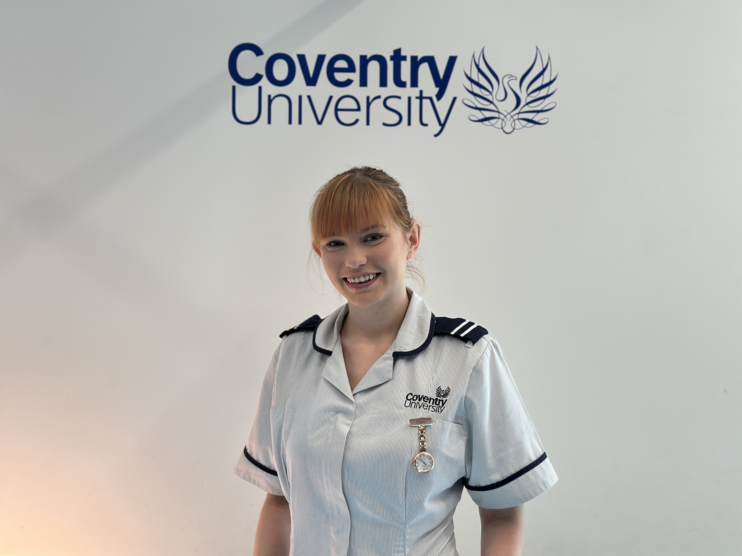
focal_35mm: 48
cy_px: 278
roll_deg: -0.6
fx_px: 1029
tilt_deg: +2.4
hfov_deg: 39.7
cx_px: 371
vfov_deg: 30.3
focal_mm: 6.86
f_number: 1.78
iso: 80
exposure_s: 1/181
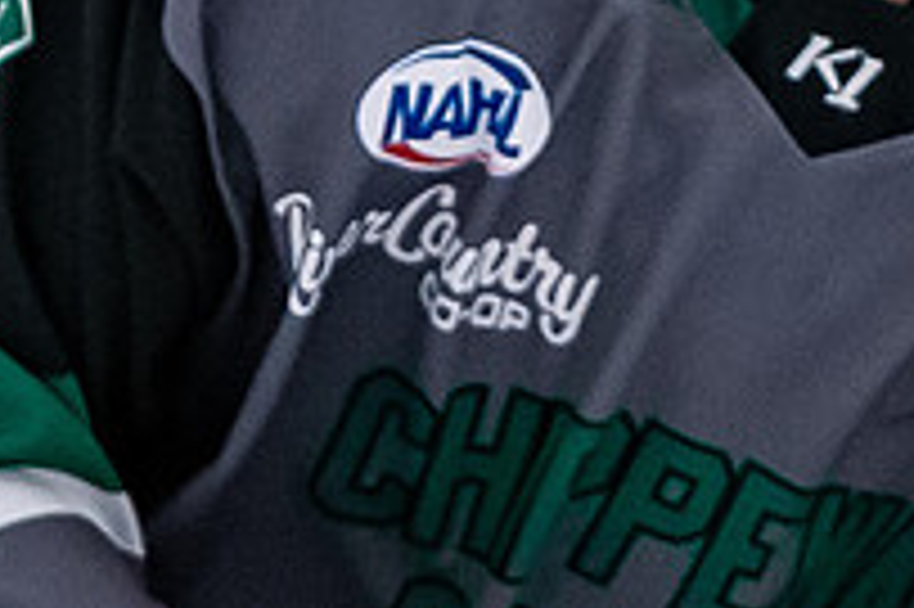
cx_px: 816
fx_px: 49518
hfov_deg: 1.1
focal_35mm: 1952
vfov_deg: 0.7
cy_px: -336
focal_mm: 200
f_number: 3.5
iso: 2500
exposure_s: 1/800
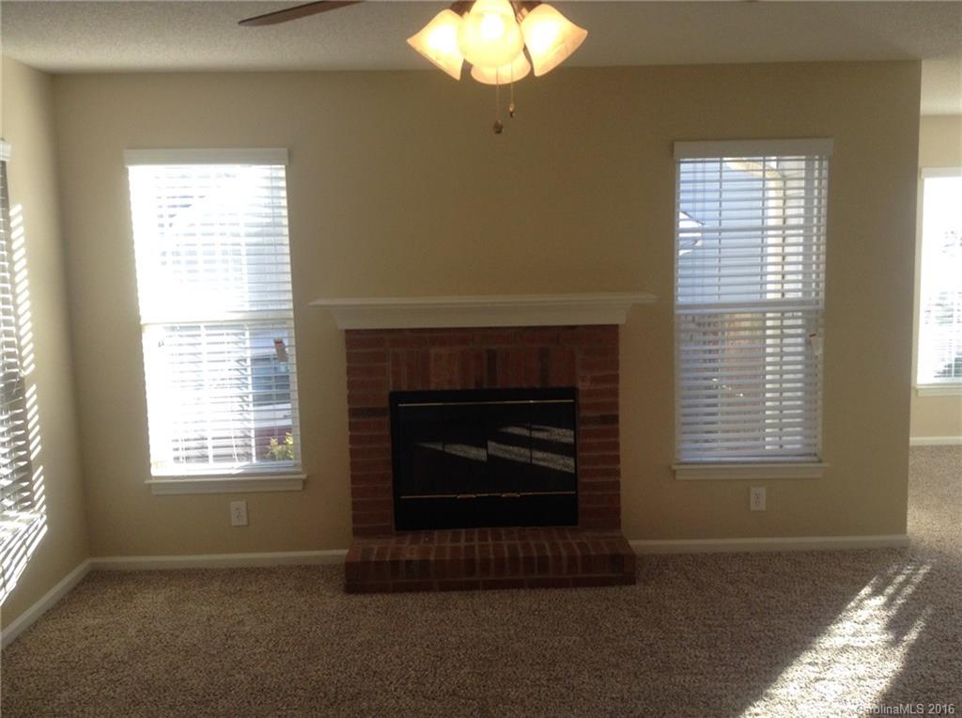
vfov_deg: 42.8
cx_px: 481
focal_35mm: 33
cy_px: 359
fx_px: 915
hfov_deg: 55.4
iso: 40
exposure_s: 1/120
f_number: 2.4
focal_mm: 3.3
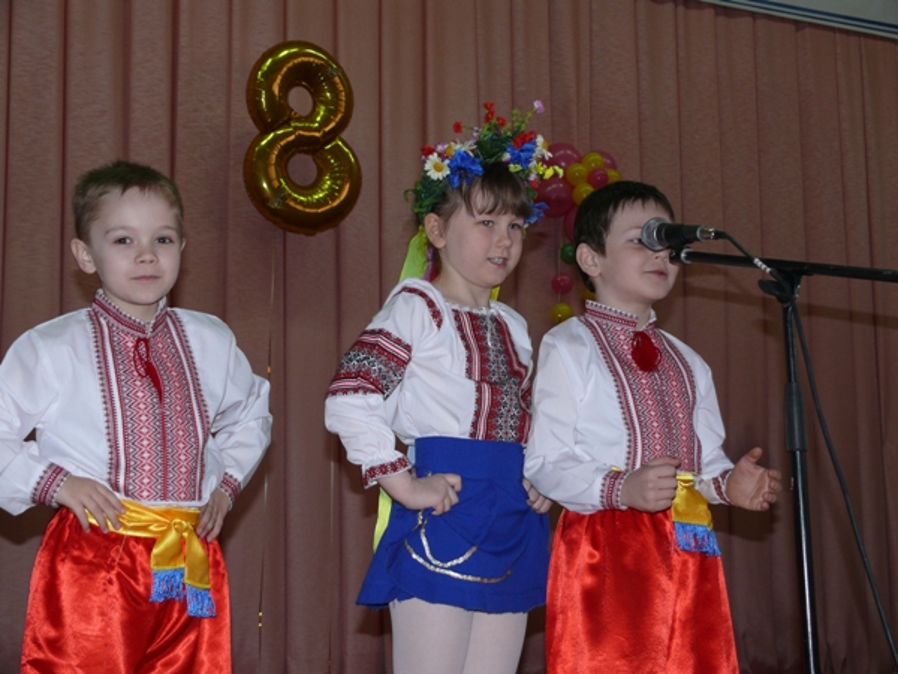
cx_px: 449
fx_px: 1479
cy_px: 337
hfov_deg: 33.8
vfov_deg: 25.7
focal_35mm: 57
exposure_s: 1/30
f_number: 3.2
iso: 100
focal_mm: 12
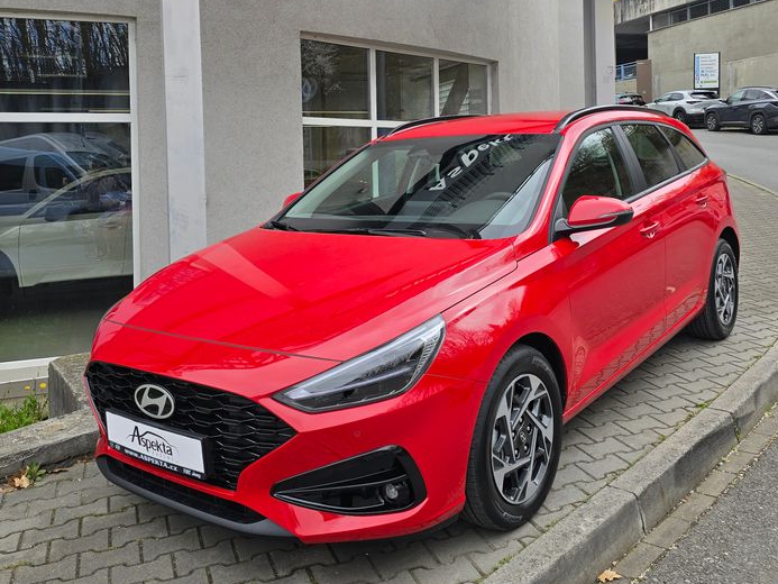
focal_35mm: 34
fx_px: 764
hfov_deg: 53.9
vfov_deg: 40.9
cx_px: 377
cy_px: 165
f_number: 1.7
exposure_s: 1/447
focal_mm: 6.3
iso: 12
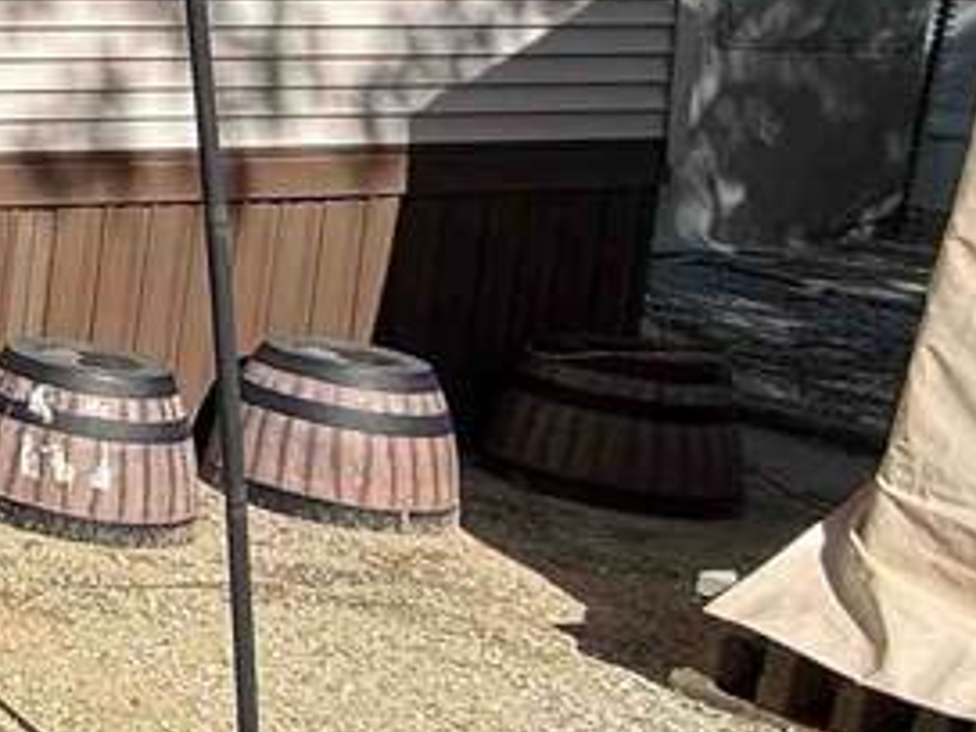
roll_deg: -0.5
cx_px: -1019
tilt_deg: -4.4
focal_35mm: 66
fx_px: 1861
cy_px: 65
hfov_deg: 18.3
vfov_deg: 21.7
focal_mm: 2.22
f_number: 2.2
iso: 50
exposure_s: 1/1534
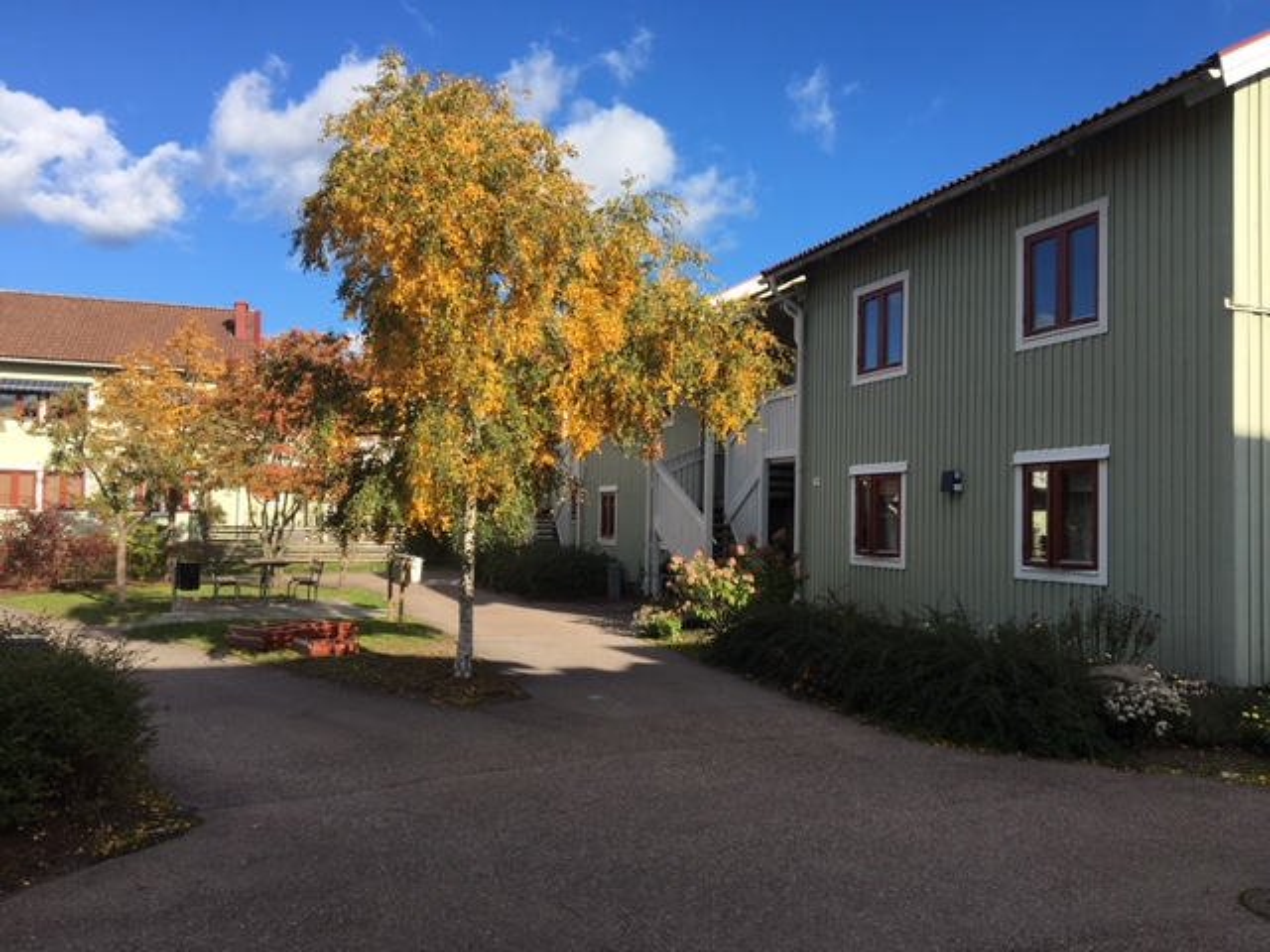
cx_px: 635
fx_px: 1064
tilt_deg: +3.1
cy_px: 476
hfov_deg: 61.7
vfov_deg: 48.2
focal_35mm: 29
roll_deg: -1.1
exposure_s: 1/1054
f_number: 2.2
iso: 25
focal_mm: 4.15
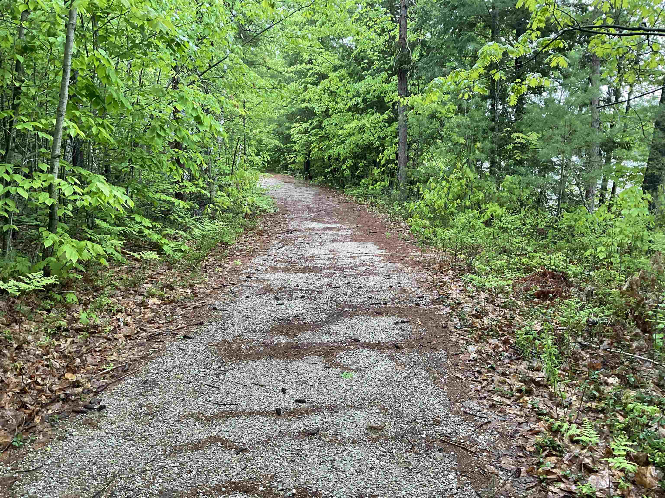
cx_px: 332
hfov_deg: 61.7
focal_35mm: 29
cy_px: 249
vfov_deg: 48.2
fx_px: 557
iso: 64
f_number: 1.8
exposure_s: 1/120
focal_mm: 3
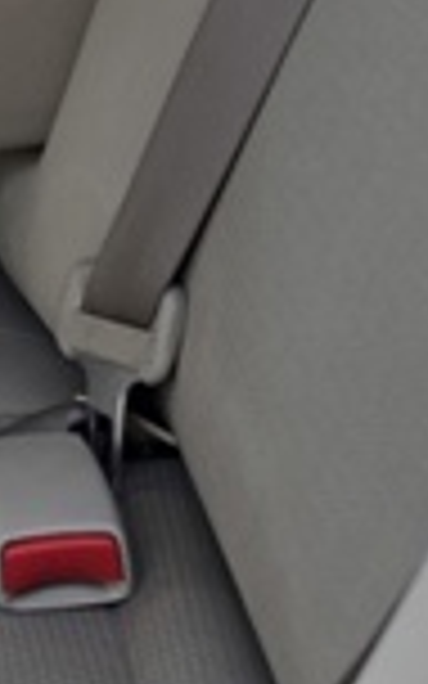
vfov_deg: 19.3
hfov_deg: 12.0
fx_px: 1792
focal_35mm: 96
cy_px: -297
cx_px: -455
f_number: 1.4
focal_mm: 6.5
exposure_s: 1/3168
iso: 64
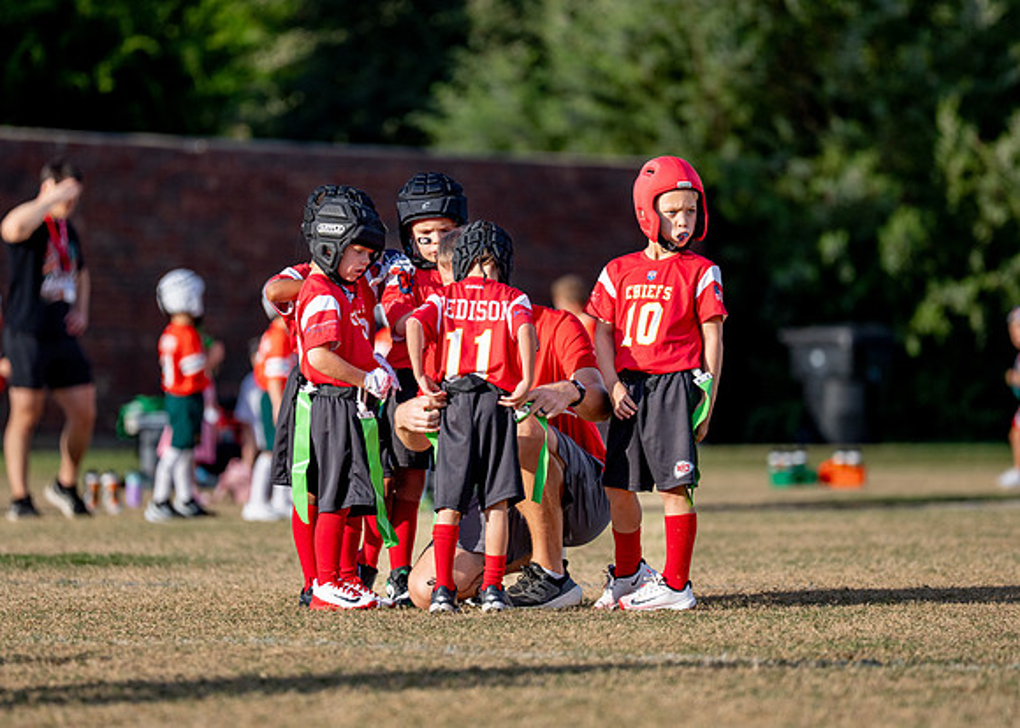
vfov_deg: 5.1
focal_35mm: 280
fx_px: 8109
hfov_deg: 7.2
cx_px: 496
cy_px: 351
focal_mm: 200
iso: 250
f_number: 2.8
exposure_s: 1/5000
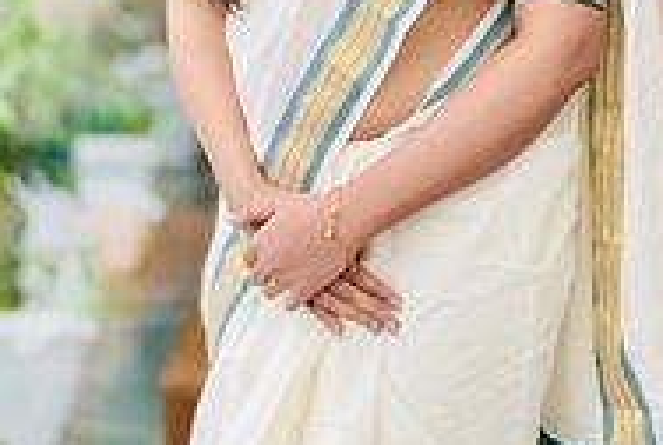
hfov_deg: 19.2
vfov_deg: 12.9
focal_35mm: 106
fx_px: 1955
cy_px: 35
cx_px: 413
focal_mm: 6.76
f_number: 1.78
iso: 100
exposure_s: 1/71
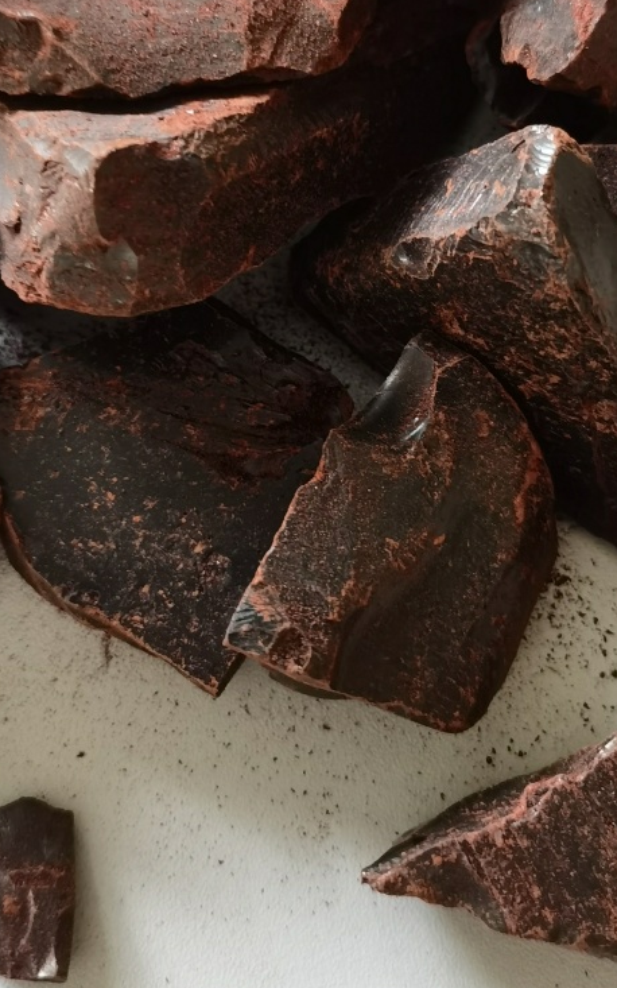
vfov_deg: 37.2
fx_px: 1453
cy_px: 339
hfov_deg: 24.0
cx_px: 311
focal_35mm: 54
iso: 250
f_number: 1.9
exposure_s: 1/33.3
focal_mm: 5.58
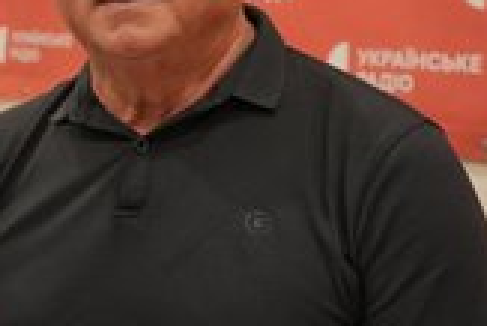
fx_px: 1232
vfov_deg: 14.9
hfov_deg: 21.5
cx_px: -6
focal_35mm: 91
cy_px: 31
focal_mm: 37
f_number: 4
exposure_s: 1/250
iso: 4000
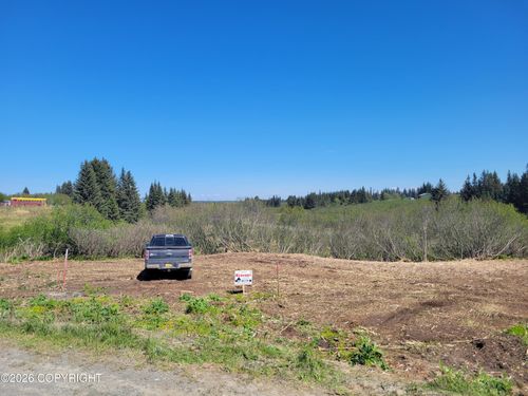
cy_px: 198
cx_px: 264
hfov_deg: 67.3
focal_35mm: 26
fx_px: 397
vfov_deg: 53.1
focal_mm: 5.4
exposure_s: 1/2600
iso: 40
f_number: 1.8
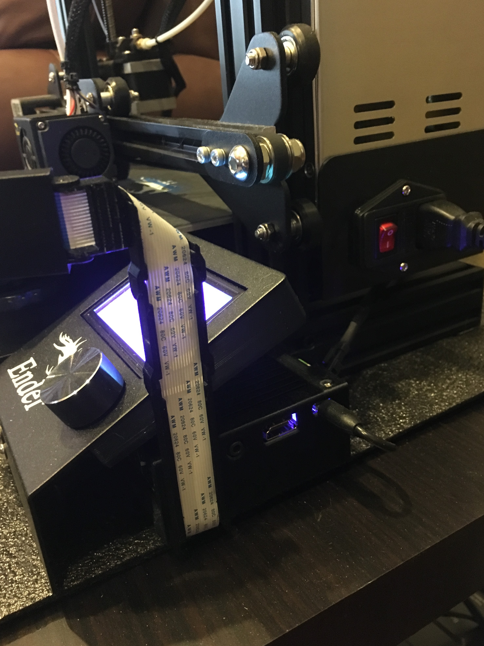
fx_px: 541
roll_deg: +5.8
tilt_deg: -24.0
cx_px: 242
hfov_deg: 48.2
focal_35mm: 29
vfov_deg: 61.7
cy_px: 323
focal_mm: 4.15
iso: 640
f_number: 2.2
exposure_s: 1/15
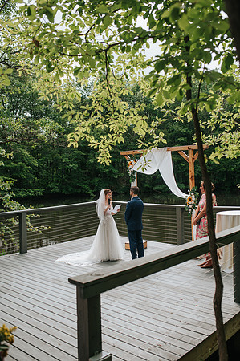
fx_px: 351
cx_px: 120
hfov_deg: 37.8
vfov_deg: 54.5
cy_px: 180
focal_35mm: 35
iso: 160
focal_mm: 35
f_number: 2.8
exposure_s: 1/1250
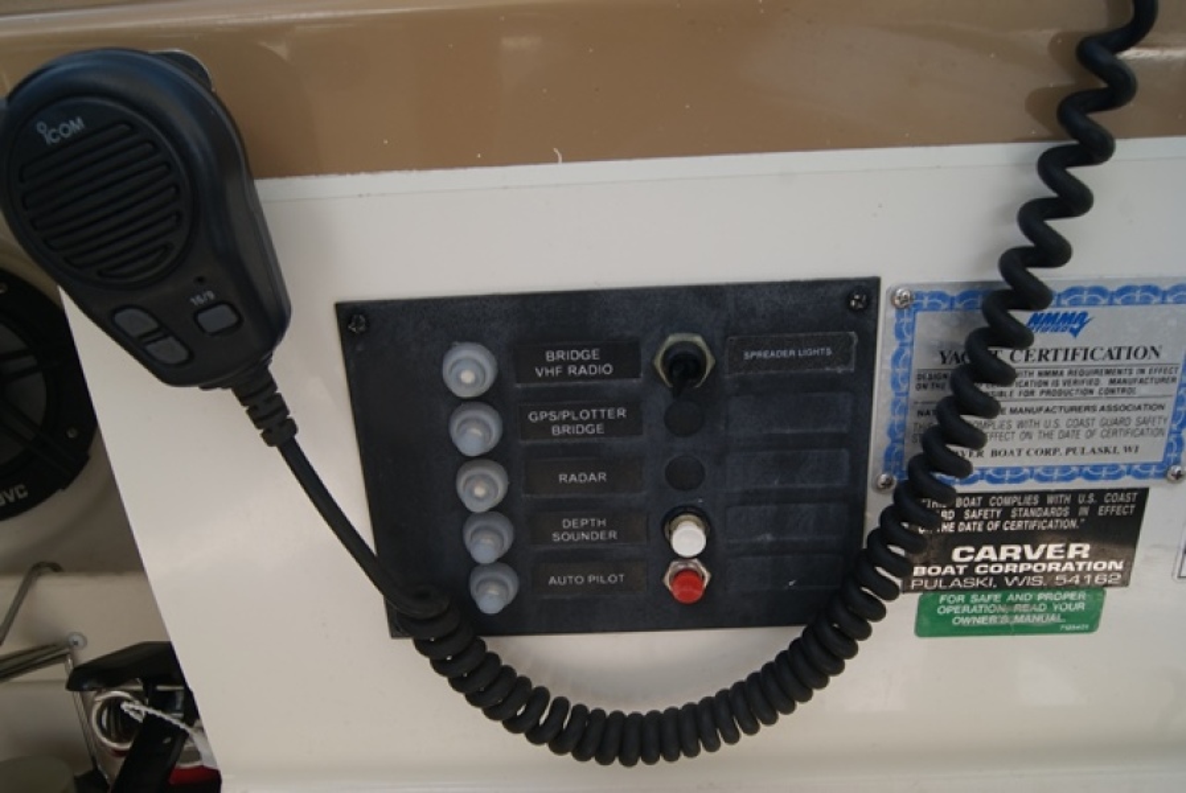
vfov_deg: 40.1
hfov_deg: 57.2
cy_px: 396
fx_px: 1088
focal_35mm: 33
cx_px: 593
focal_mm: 22
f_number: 9
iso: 100
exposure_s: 1/60
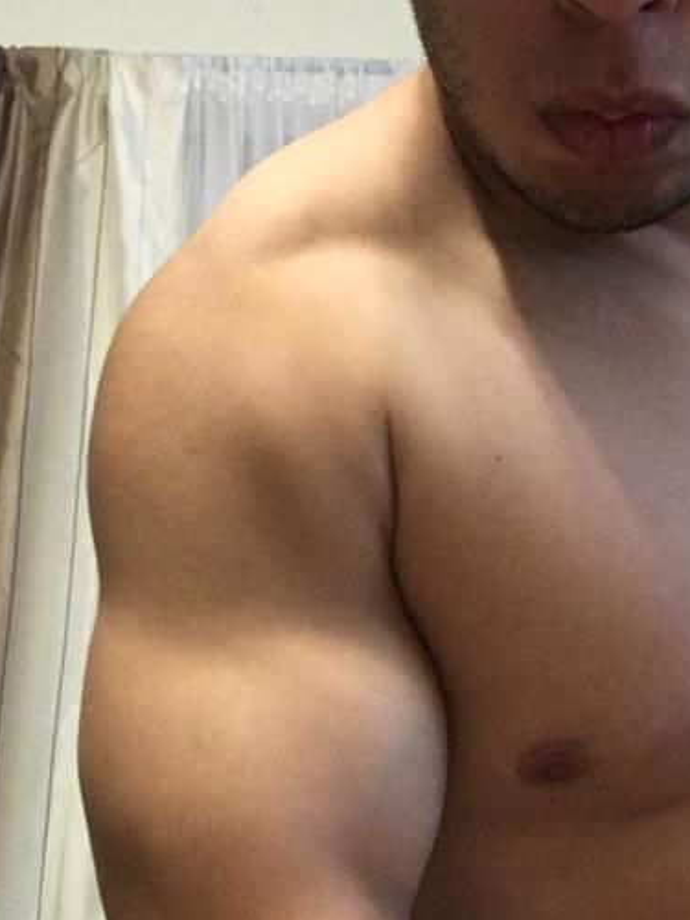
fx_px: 1515
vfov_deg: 32.1
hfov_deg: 25.4
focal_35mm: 57
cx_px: 493
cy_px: 830
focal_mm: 2.15
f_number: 2.4
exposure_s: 1/30
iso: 250
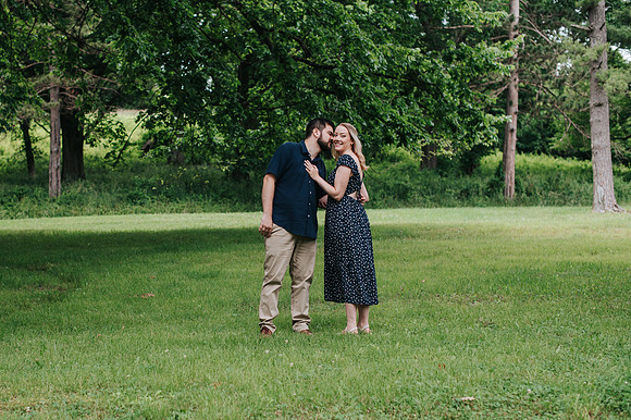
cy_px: 242
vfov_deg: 21.7
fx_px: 1095
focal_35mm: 63
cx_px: 239
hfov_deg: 32.0
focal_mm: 50
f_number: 3.2
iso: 360
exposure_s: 1/400
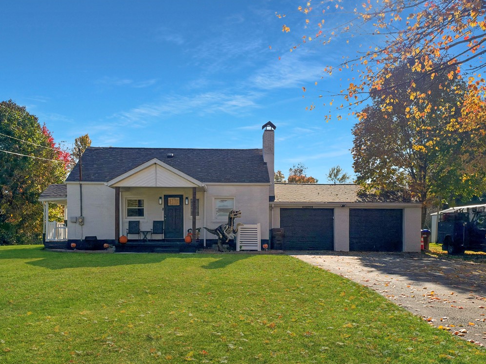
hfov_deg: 54.0
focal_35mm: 34
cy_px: 183
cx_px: 242
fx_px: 477
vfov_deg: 41.8
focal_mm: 6.93
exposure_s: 1/9901
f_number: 1.48
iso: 64
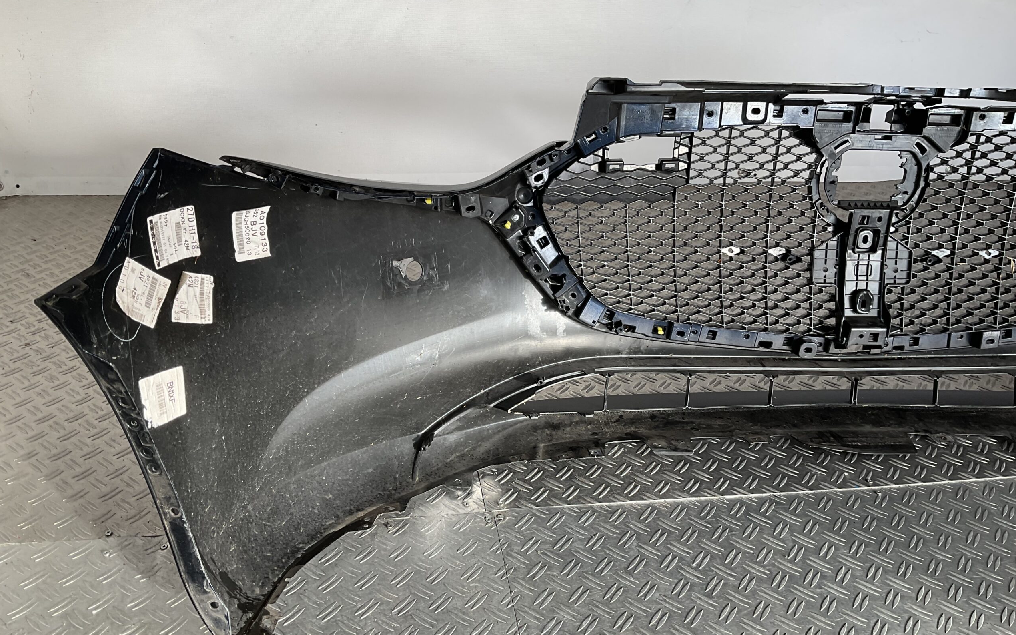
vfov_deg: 40.5
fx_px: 858
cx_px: 505
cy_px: 367
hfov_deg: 61.2
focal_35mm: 31
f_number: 1.8
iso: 16
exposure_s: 1/104
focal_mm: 3
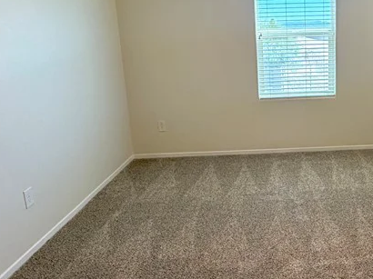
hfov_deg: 49.9
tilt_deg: -12.7
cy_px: 107
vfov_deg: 40.4
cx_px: 292
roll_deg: +2.4
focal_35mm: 35
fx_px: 377
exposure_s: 1/120
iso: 160
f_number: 2.2
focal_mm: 2.22
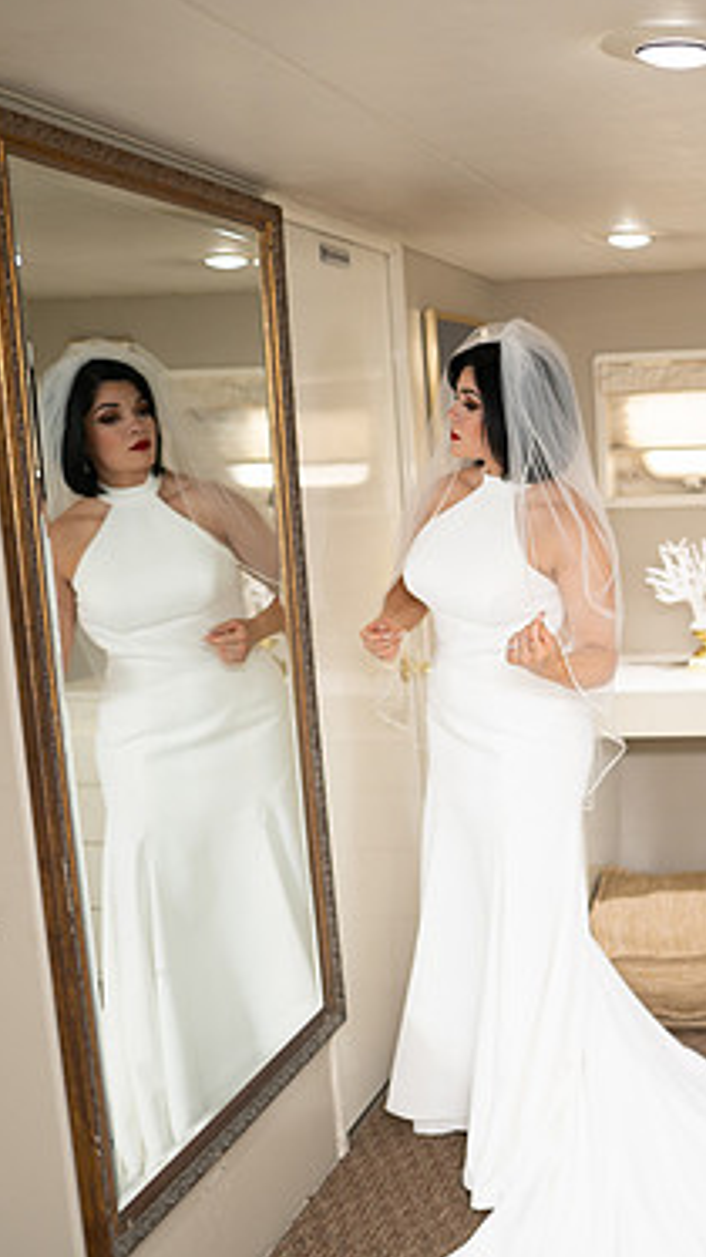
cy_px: 623
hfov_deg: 28.4
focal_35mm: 39
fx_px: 1300
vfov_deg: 51.6
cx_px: 716
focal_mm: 24
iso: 250
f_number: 1.4
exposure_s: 1/640
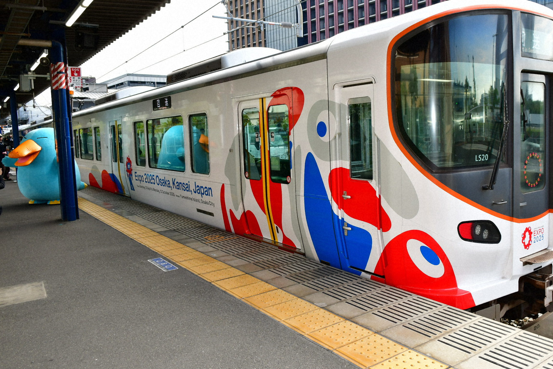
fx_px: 439
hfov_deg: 64.2
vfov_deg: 45.5
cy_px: 164
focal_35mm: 29
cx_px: 309
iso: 360
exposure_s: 1/640
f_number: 4.5
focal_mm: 17
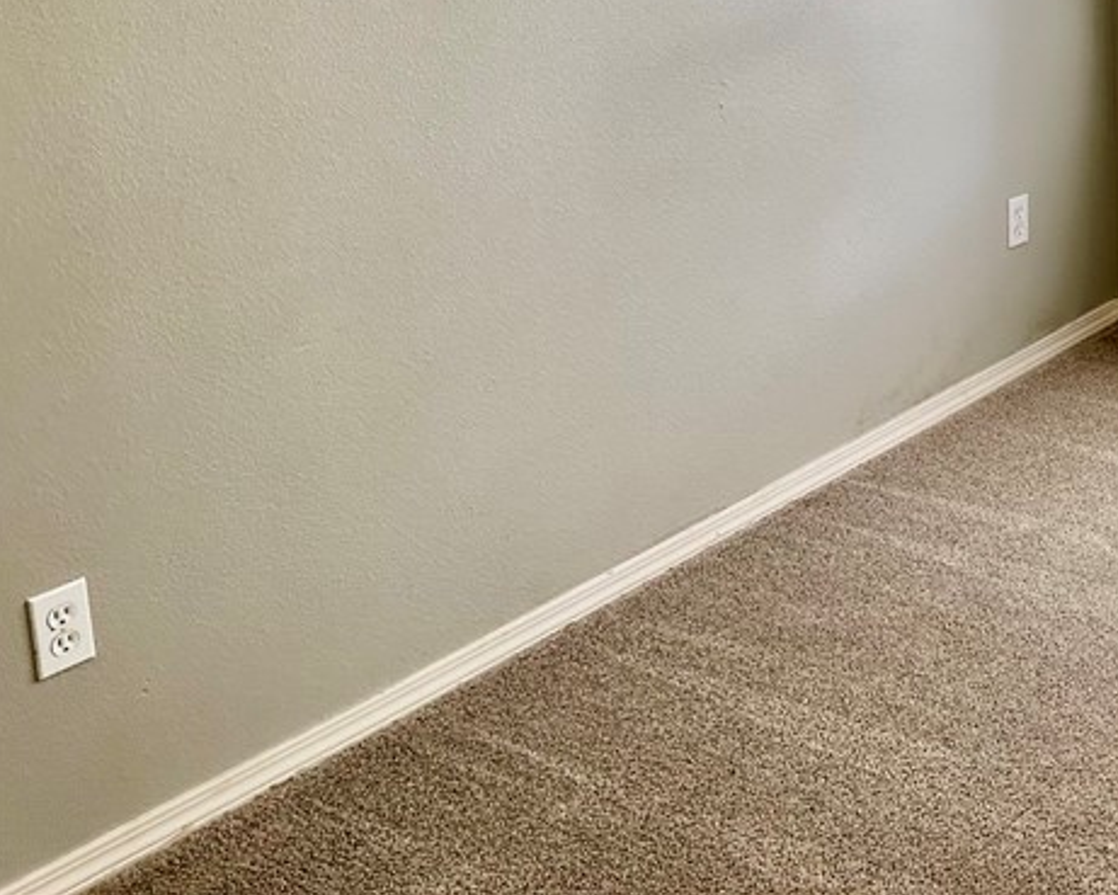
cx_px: 1232
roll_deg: +0.7
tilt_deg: -8.7
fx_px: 1721
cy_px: -34
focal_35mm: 52
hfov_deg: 31.8
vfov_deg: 27.2
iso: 64
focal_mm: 6.86
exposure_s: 1/143
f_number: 1.78
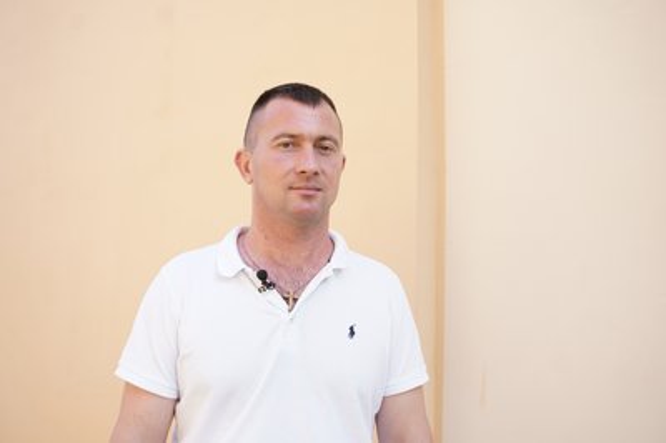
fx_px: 647
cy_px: 222
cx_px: 333
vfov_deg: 37.8
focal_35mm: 35
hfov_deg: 54.5
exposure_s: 1/320
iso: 160
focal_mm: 35
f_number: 2.8
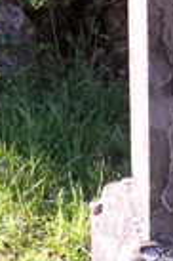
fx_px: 1142
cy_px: 27
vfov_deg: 12.9
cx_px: 321
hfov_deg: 8.3
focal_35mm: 158
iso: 5000
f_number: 7.1
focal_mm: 24.3
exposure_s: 1/1900
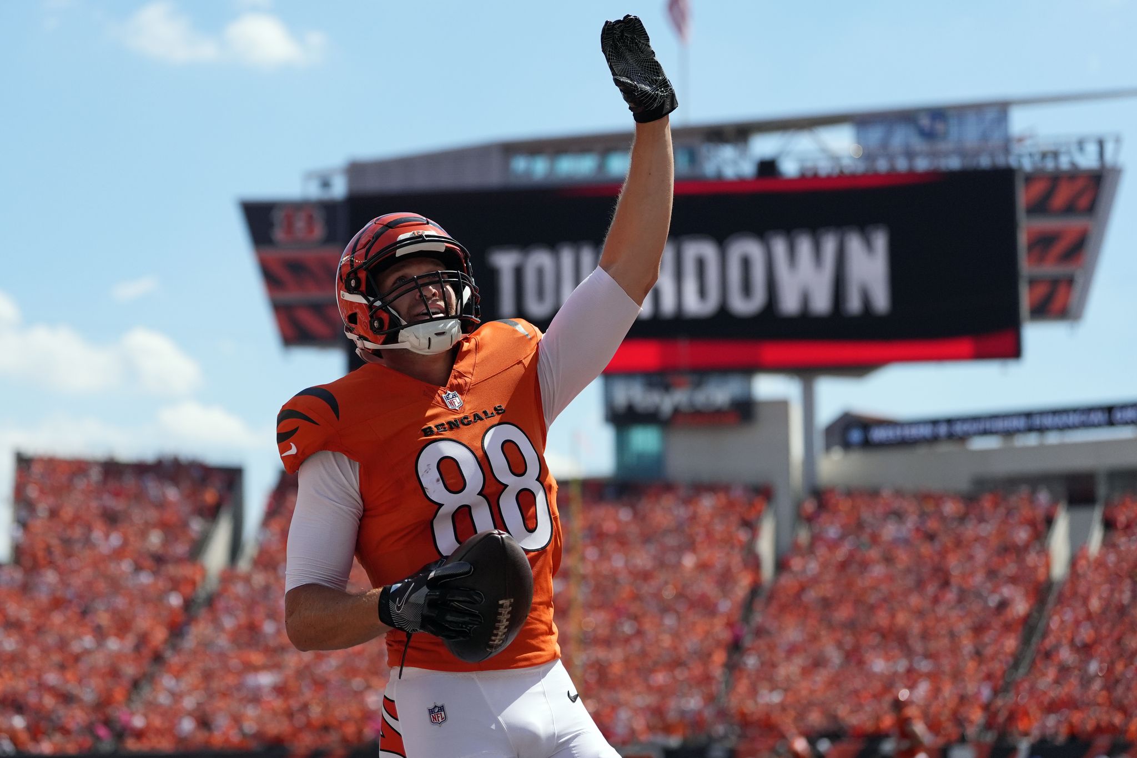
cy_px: 379
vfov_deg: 17.5
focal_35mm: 78
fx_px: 2463
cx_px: 568
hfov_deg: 26.0
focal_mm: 78
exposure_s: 1/25600
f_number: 2.8
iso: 800
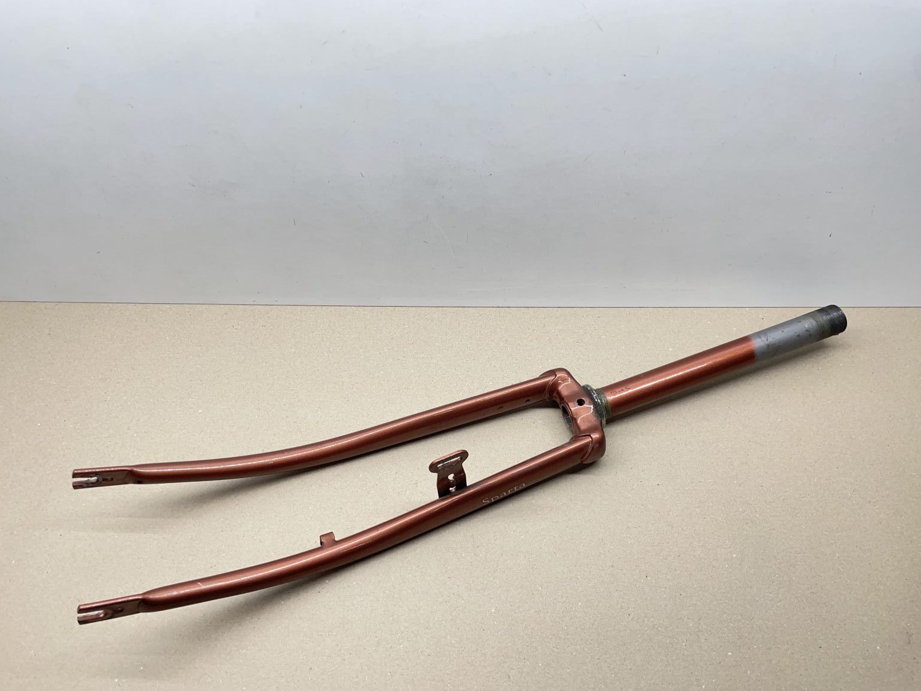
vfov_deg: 51.4
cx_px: 460
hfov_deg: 65.3
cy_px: 354
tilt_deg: -52.3
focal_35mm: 27
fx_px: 718
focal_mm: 4.2
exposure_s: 1/100
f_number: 1.6
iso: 64
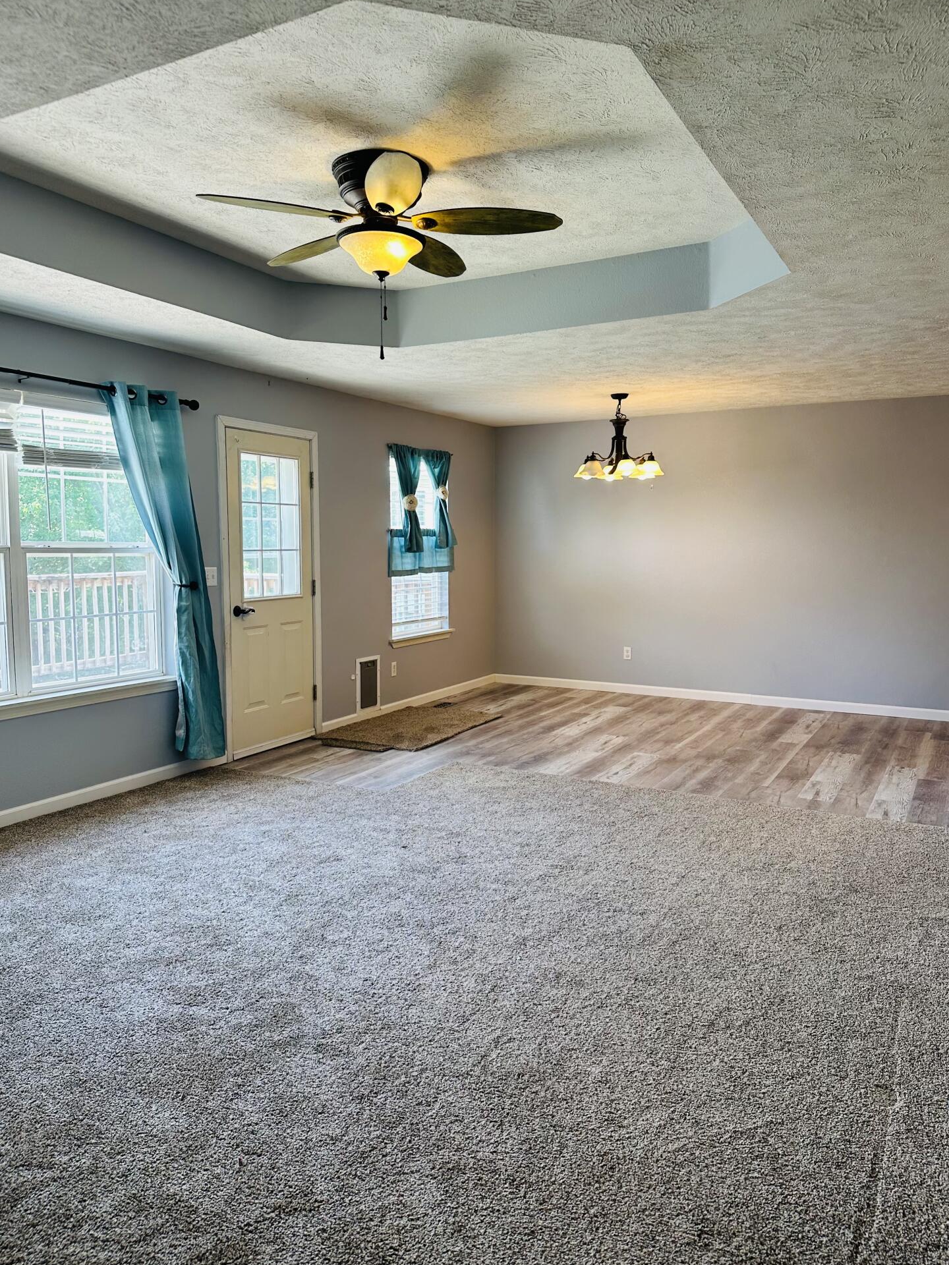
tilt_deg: -4.0
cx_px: 484
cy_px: 619
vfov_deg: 69.4
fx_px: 914
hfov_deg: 54.9
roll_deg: -0.1
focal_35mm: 25
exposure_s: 1/120
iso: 100
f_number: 1.78
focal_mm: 6.86
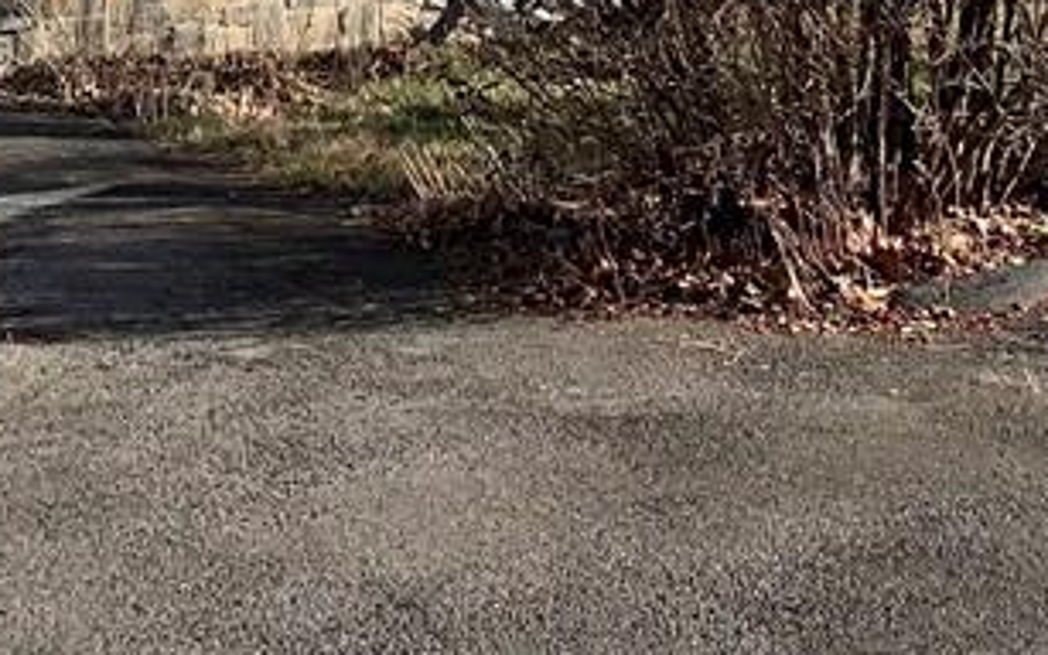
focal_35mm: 92
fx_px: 2628
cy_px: -648
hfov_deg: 22.5
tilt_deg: +7.9
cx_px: 389
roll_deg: +1.3
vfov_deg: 12.5
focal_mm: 4.25
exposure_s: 1/2208
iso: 25
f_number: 1.8
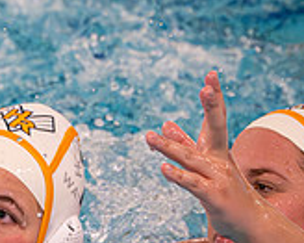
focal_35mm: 435
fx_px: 3911
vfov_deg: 3.6
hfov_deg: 4.4
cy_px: 70
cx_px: -60
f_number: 4
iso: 9000
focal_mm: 100
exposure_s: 1/1000
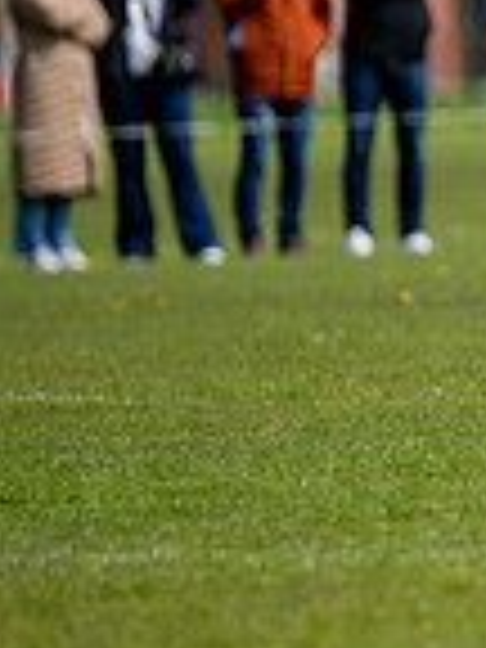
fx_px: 17428
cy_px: 101
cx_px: 1143
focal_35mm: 931
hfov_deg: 1.6
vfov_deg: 2.1
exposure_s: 1/6400
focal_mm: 240
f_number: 2.8
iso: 250
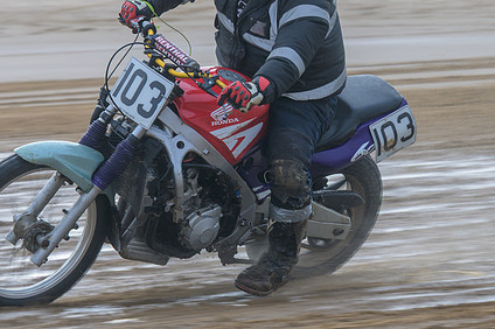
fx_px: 4974
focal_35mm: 362
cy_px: 123
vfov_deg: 3.8
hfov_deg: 5.7
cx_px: 102
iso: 140
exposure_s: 1/200
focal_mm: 150
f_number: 8
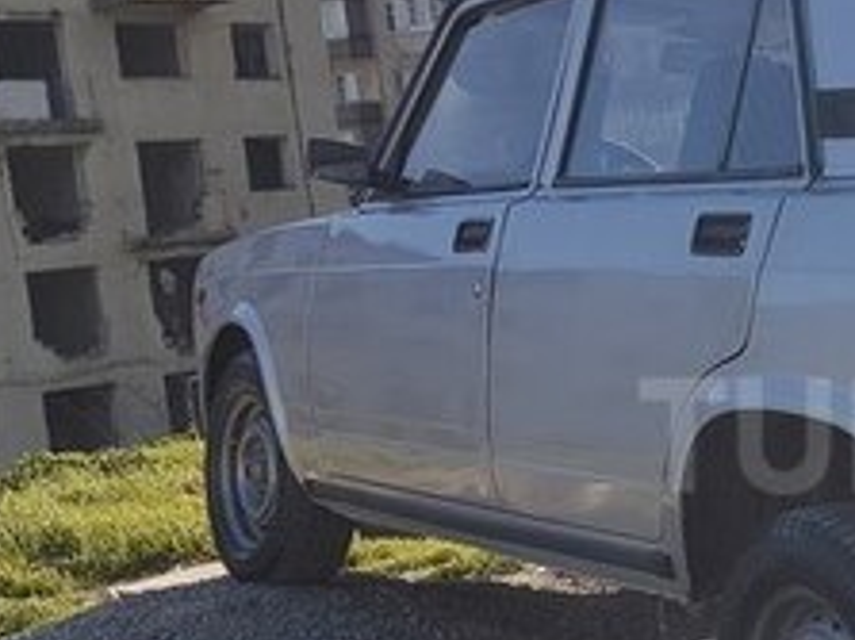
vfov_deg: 19.1
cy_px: 435
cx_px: 1031
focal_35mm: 77
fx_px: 1901
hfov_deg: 23.2
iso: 40
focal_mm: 4.2
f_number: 1.7
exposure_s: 1/1840
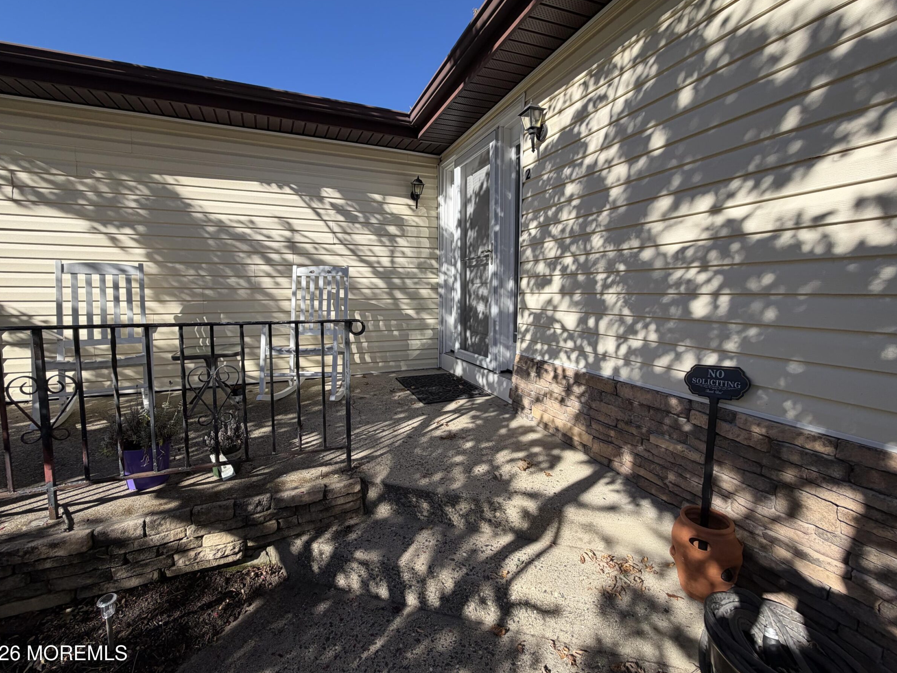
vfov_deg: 81.7
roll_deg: -0.1
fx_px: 389
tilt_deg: -6.1
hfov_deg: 98.2
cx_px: 440
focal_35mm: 15
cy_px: 326
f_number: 2.2
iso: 32
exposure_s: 1/770
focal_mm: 2.22
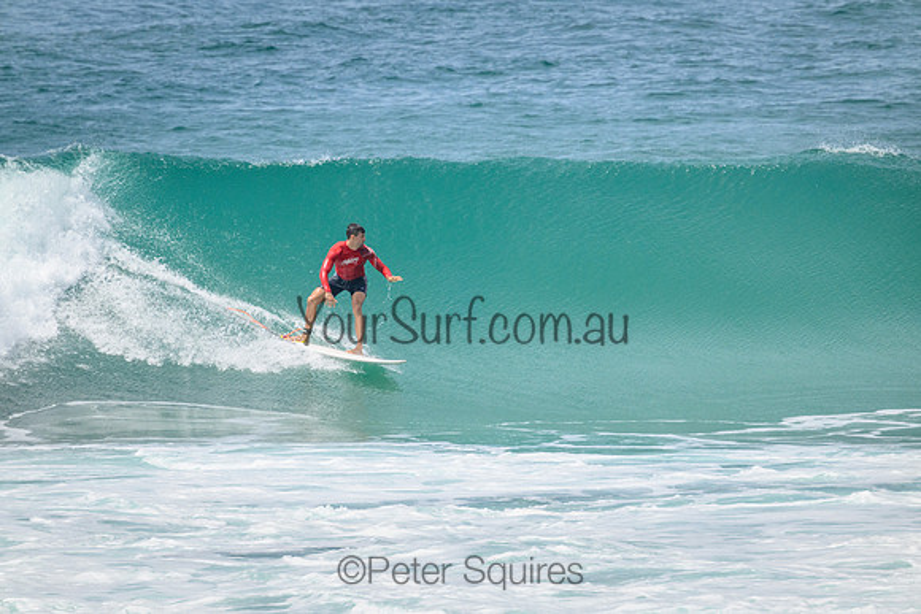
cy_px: 307
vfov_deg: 1.7
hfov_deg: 2.6
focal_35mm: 800
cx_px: 460
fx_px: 20470
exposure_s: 1/2000
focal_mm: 800
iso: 1000
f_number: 11
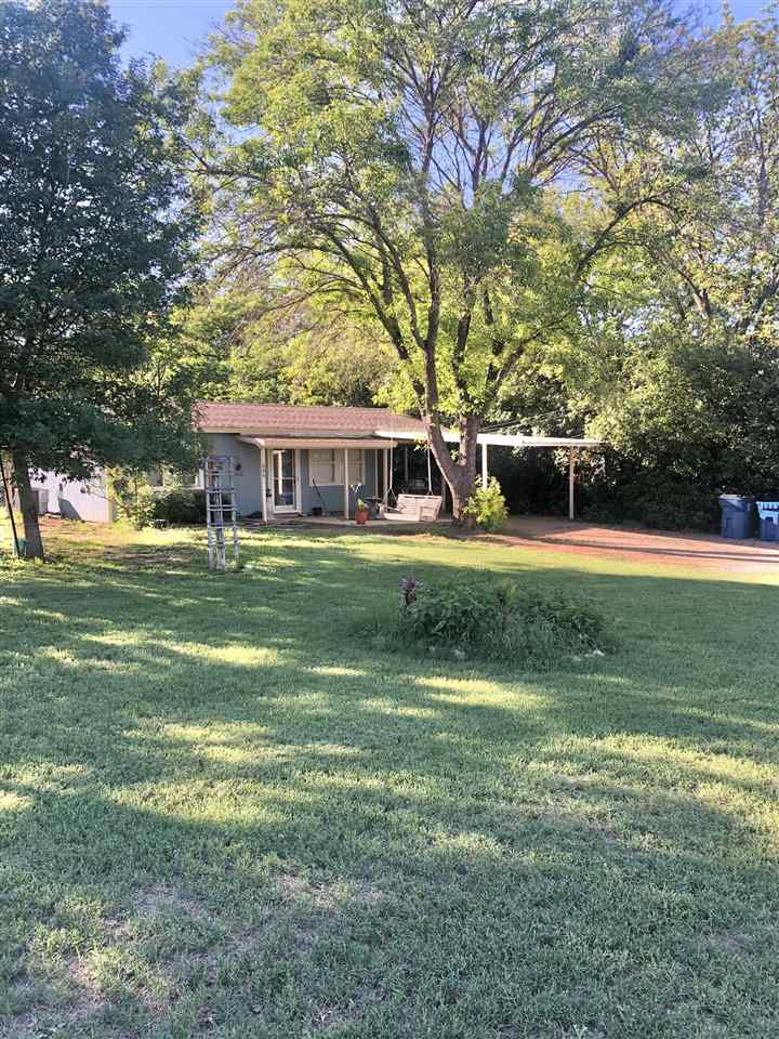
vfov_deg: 63.4
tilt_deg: -2.7
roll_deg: +0.6
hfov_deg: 49.7
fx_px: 840
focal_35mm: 28
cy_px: 520
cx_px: 390
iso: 20
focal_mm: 4
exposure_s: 1/173
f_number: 1.8
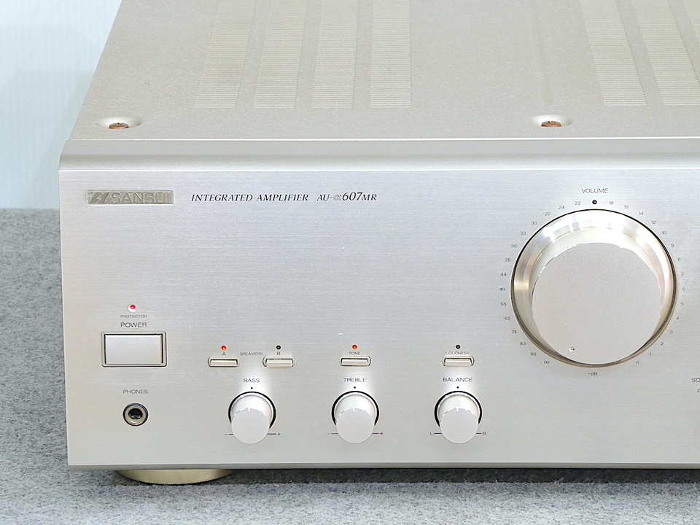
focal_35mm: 151
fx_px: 3054
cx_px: 350
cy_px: 262
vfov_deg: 9.8
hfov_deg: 13.1
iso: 200
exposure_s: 1/8
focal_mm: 27.1
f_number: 5.4
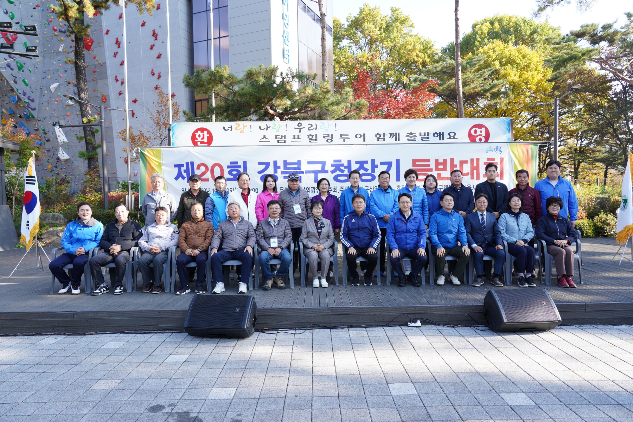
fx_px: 422
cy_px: 211
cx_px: 316
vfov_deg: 53.1
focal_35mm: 24
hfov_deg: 73.7
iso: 250
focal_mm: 24
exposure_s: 1/125
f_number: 5.6
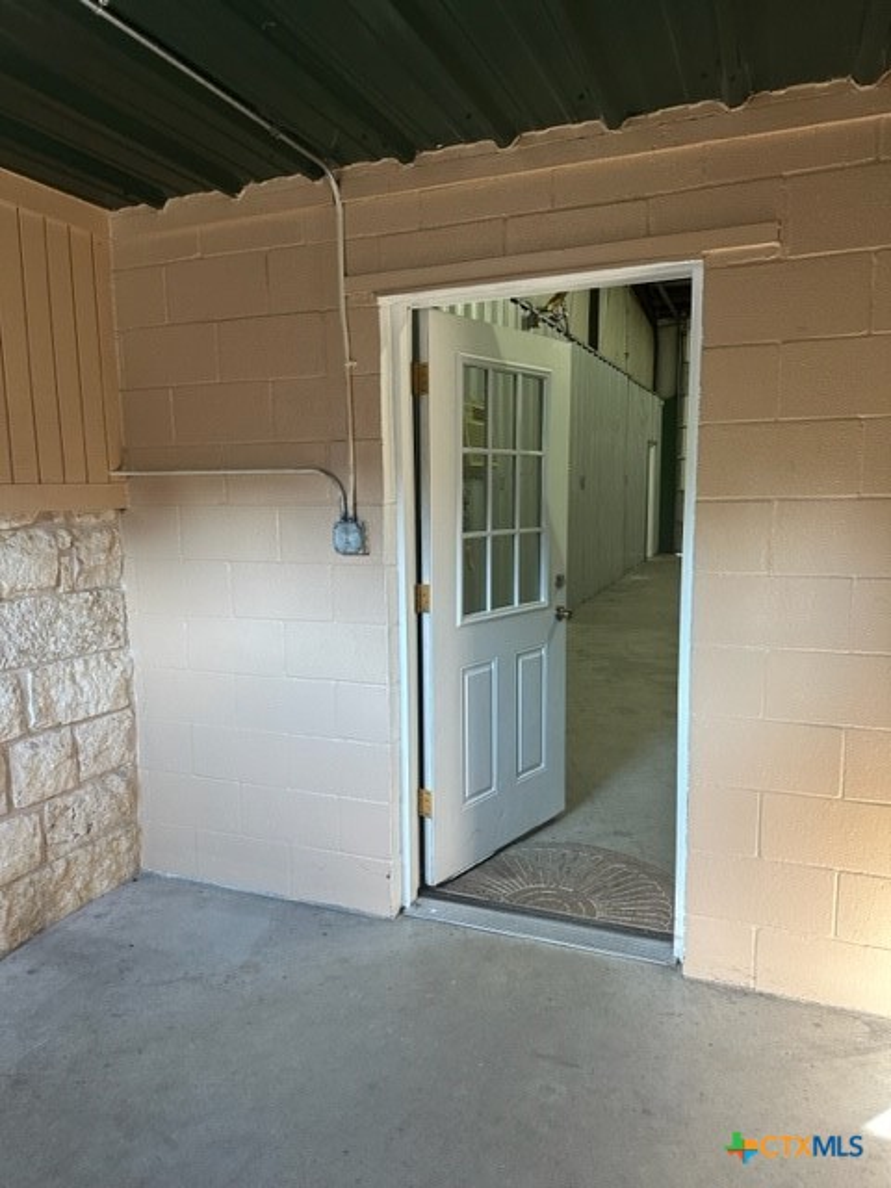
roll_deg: +0.9
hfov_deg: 56.8
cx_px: 446
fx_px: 824
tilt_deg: -7.5
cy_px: 594
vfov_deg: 71.6
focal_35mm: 24
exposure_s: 1/112
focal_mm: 6.86
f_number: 1.78
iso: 250
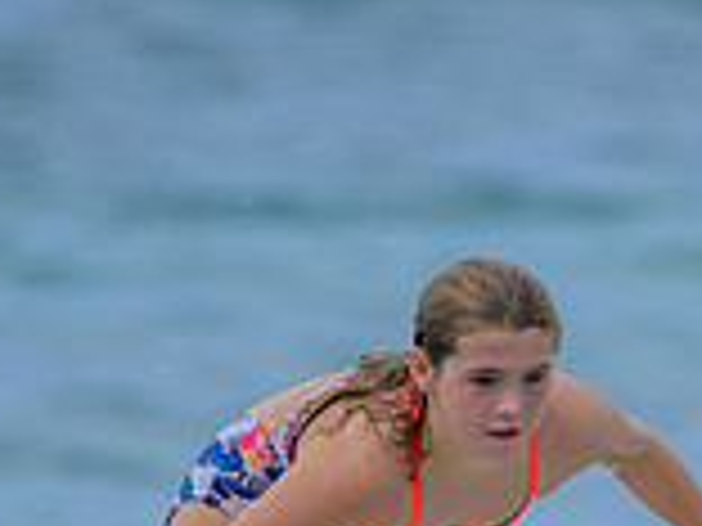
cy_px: 847
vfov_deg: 0.5
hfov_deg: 0.7
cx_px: 513
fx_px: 57898
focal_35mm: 2855
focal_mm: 800
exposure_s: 1/2000
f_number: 6.3
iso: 450
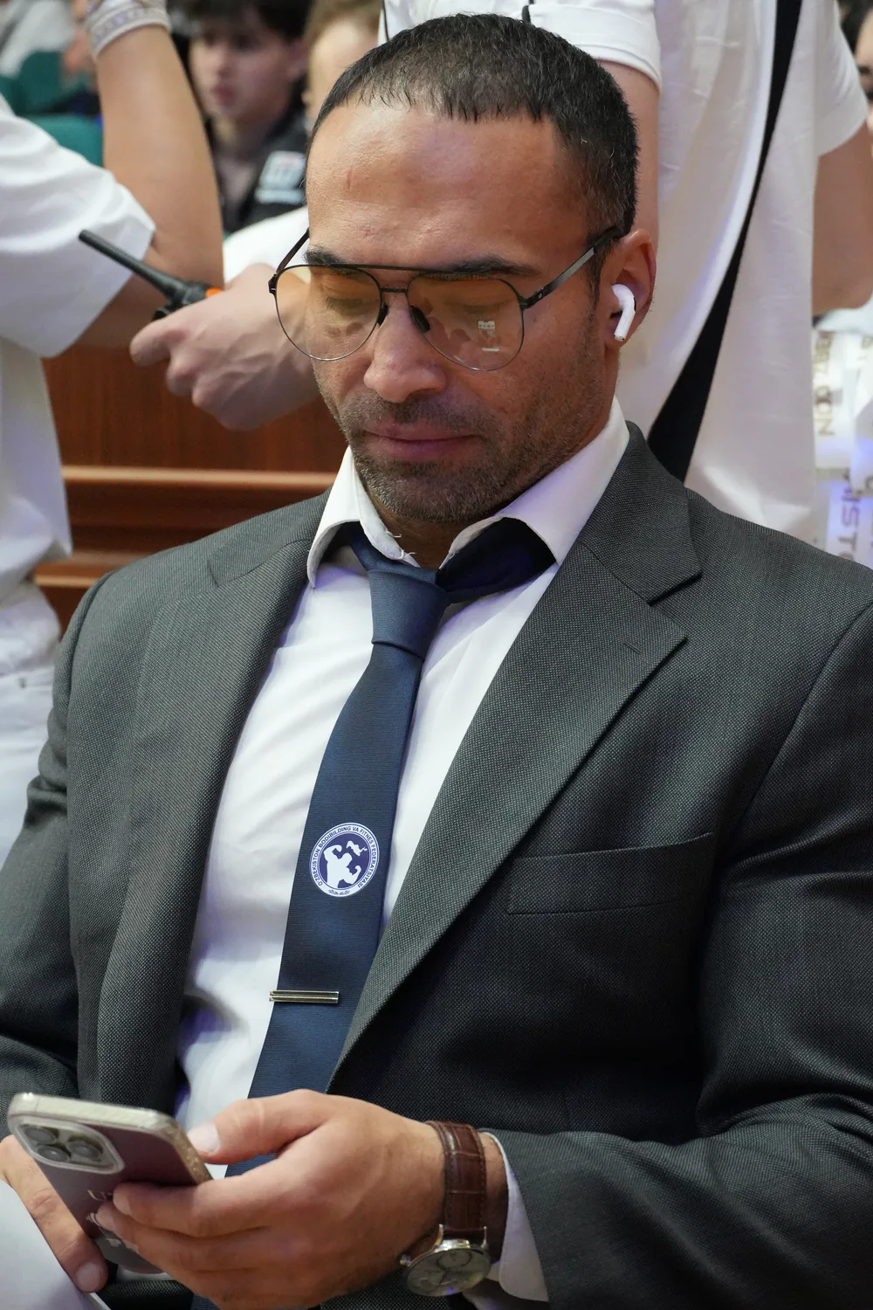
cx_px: 436
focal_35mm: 99
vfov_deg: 20.6
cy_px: 655
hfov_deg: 13.8
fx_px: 3601
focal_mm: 66
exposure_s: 1/100
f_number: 5.6
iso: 6400
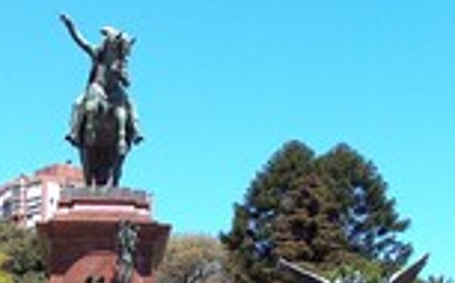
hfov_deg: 17.4
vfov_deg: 10.8
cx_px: 80
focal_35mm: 119
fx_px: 1473
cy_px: 307
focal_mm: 8.96
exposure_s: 1/515
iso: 100
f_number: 4
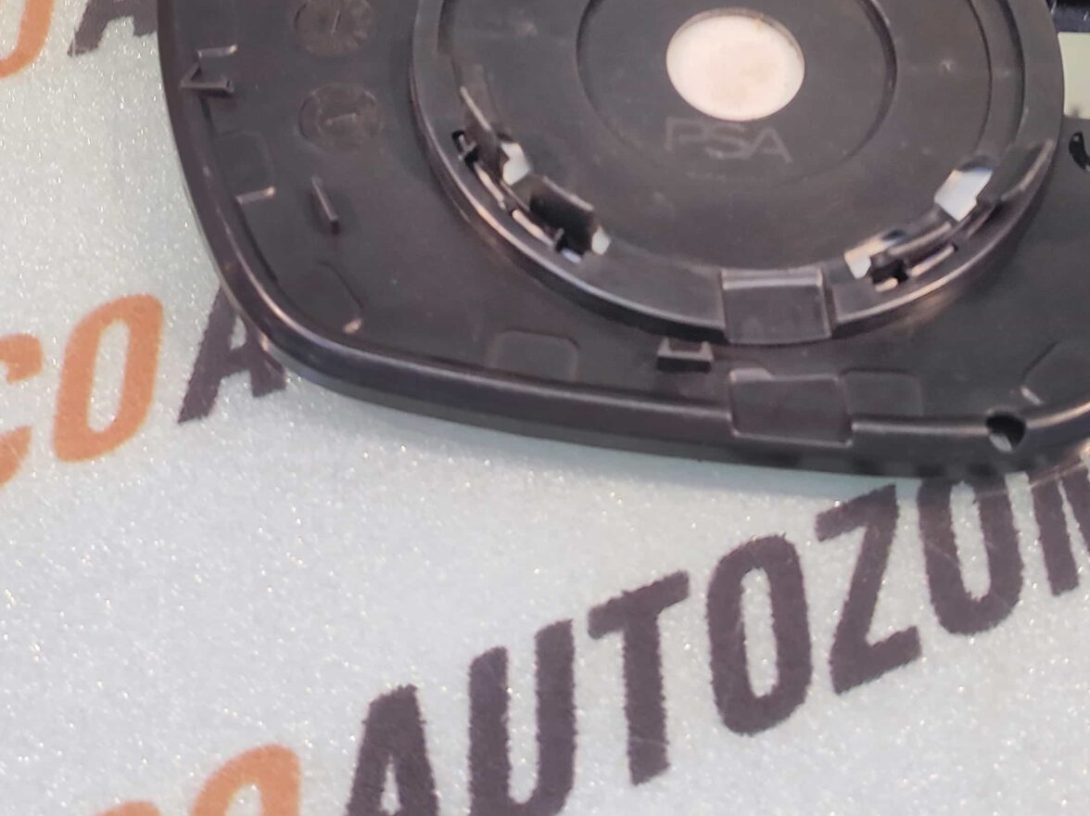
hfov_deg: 50.0
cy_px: 55
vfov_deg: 35.9
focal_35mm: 37
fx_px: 1164
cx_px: 615
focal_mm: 4.74
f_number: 1.79
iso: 172
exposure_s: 1/33
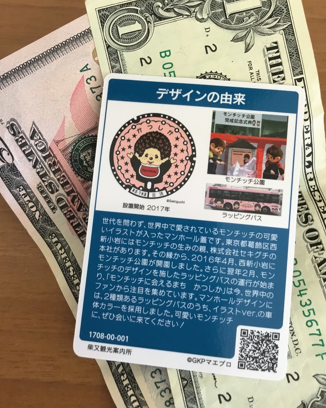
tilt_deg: -74.3
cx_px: 160
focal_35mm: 33
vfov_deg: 54.2
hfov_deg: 44.5
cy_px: 192
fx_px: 398
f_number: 2.4
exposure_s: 1/33
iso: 80
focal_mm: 3.3
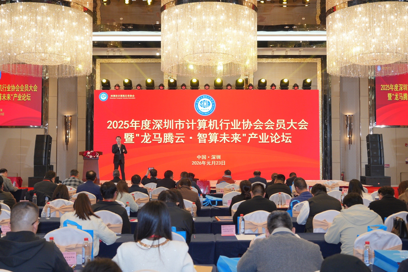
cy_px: 136
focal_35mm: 42
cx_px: 204
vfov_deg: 31.9
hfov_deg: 46.4
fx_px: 476
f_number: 4
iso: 500
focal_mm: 28
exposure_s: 1/80
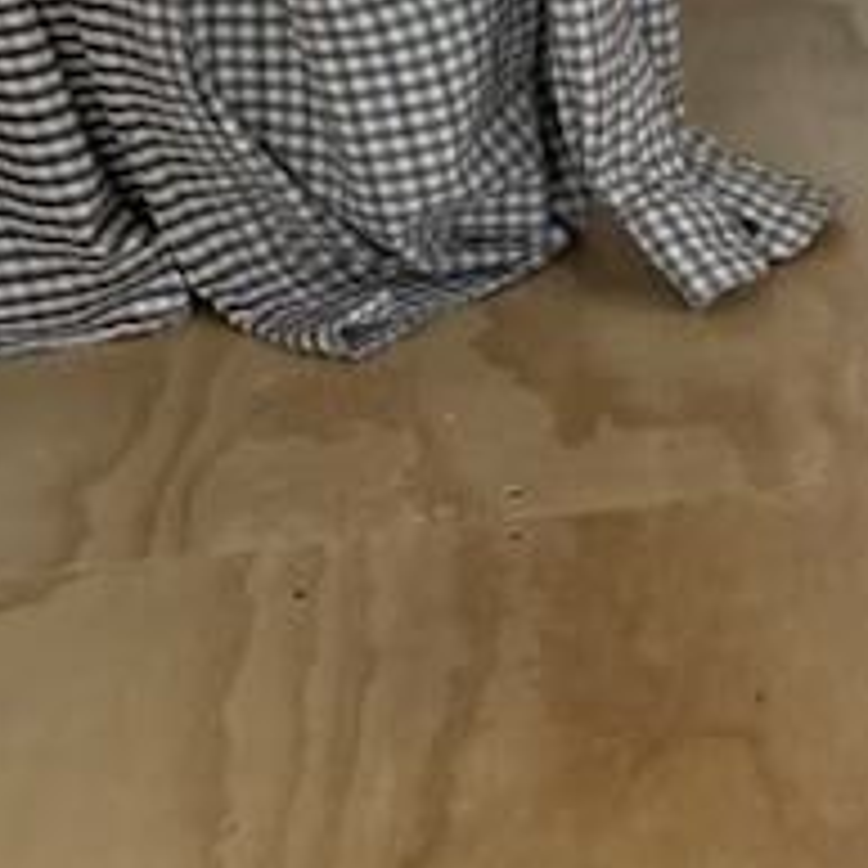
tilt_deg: -27.5
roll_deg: -2.1
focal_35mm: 225
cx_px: 3274
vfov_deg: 7.8
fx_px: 6383
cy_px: 702
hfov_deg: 6.5
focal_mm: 6.76
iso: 80
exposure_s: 1/121
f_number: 1.78
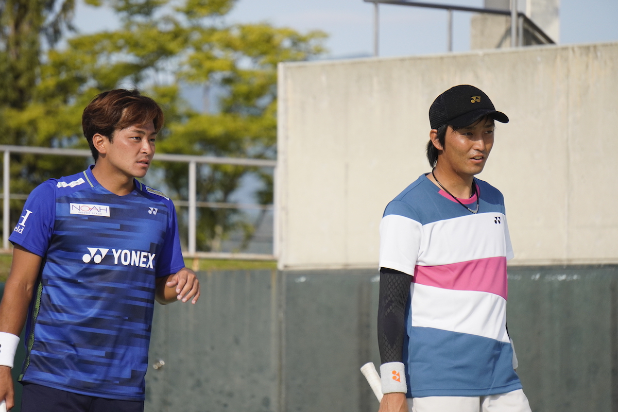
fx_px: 4300
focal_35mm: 250
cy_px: 206
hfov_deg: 8.2
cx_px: 309
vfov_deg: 5.5
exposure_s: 1/4000
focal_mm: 167
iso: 800
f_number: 6.3
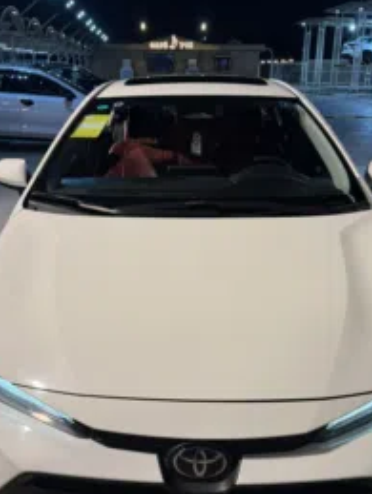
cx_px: 181
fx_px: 529
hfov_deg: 38.8
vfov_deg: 50.0
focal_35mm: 37
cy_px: 265
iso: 80
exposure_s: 1/100
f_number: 1.78
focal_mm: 6.76
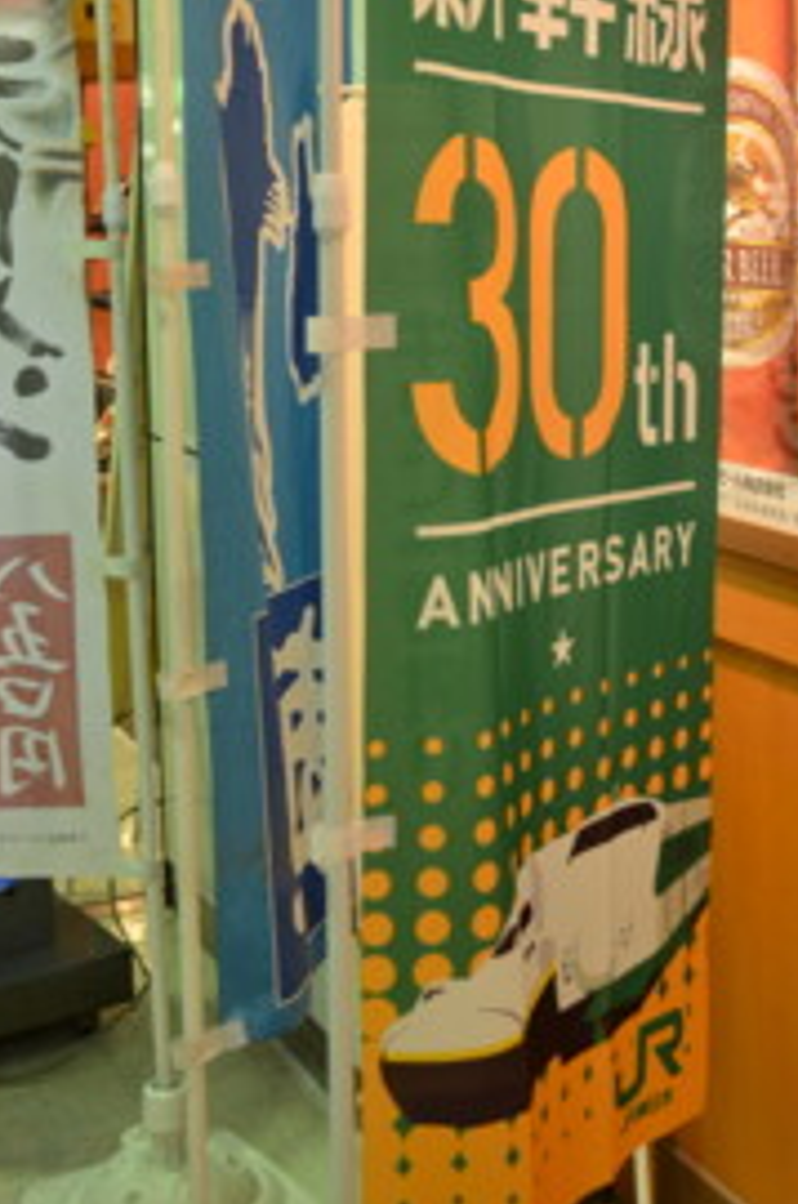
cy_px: 321
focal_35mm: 55
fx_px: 1836
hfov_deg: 24.4
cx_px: 535
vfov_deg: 35.6
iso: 200
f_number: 3.8
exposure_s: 1/40
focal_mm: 22
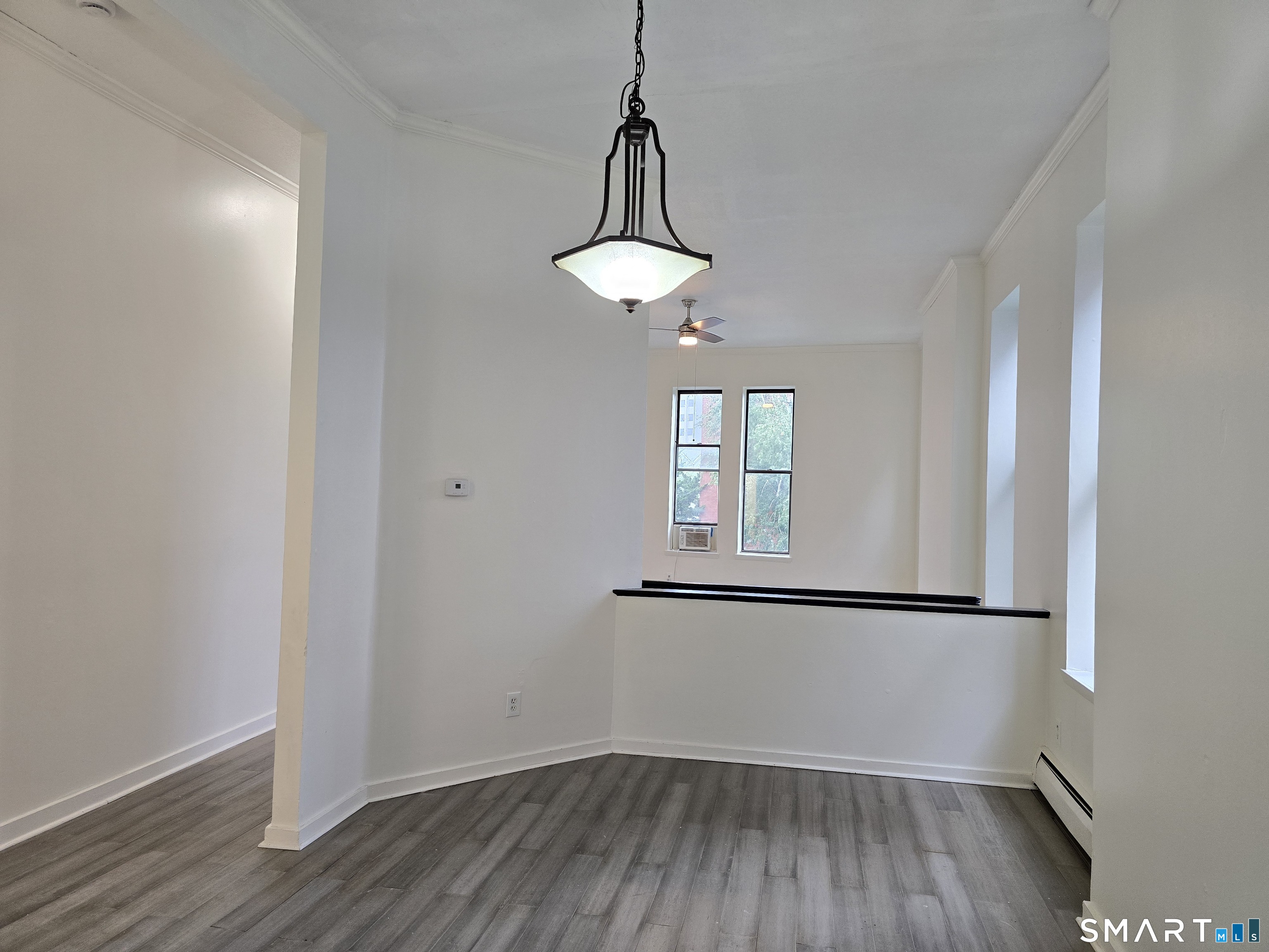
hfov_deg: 73.9
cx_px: 634
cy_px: 476
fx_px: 843
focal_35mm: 23
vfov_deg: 58.9
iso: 250
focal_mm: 6.3
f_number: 1.7
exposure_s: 1/120
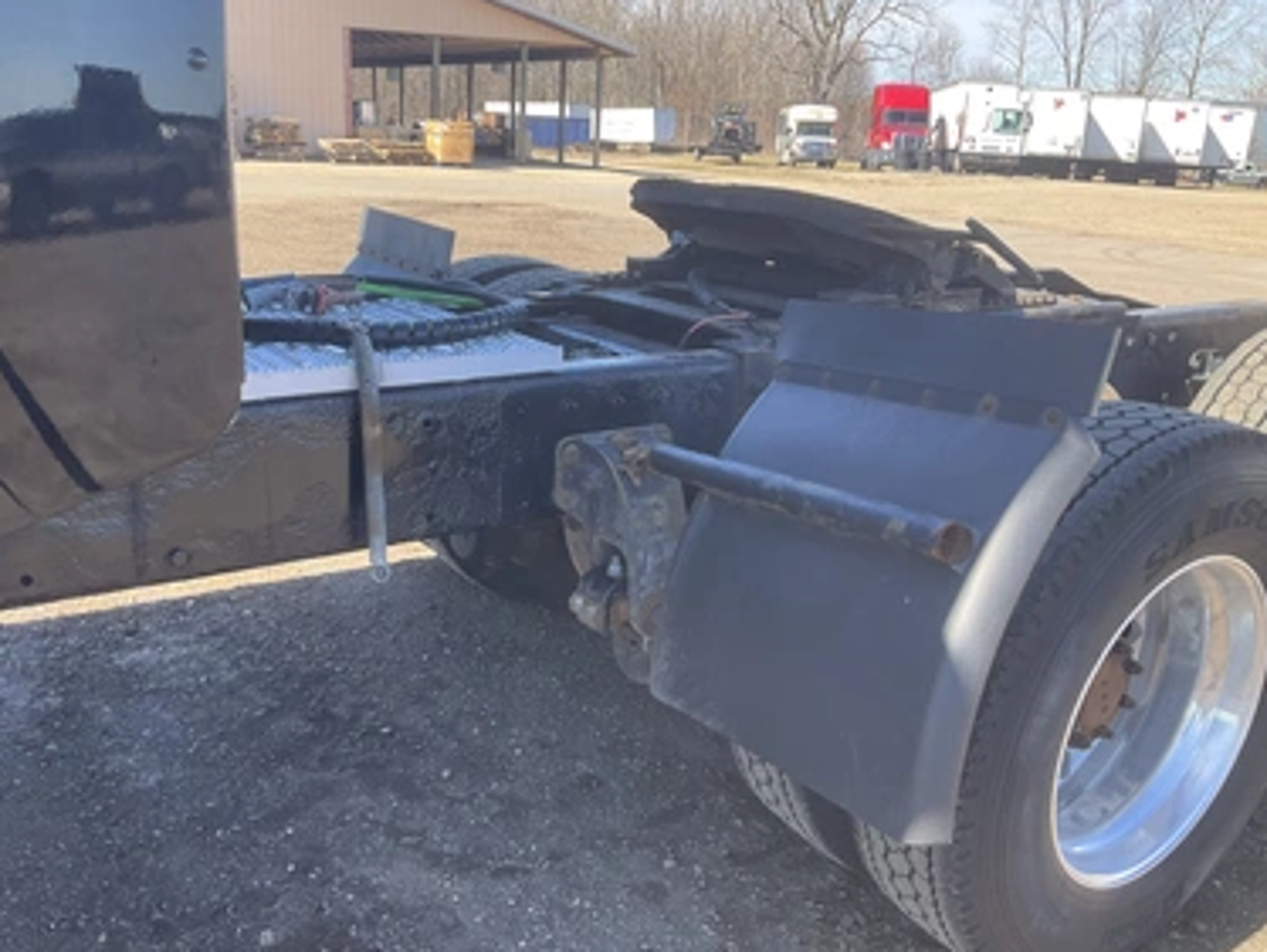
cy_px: 495
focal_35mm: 31
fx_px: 1135
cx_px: 623
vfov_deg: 45.5
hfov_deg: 58.3
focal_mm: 3
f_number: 1.8
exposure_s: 1/249
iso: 25
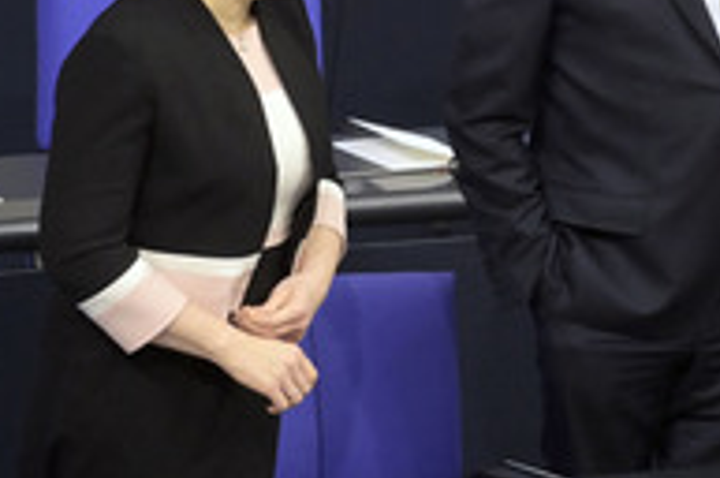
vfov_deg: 2.1
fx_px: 13098
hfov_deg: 3.1
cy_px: 82
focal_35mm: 656
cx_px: 696
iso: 10000
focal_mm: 280
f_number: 5.6
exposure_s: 1/320
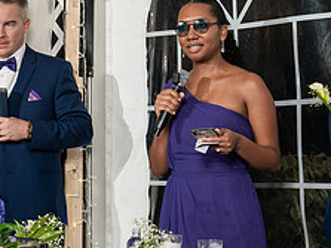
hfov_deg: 17.0
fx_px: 1109
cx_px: 197
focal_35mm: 116
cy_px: 105
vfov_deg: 12.8
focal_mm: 45
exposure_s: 1/200
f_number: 5.6
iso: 1600
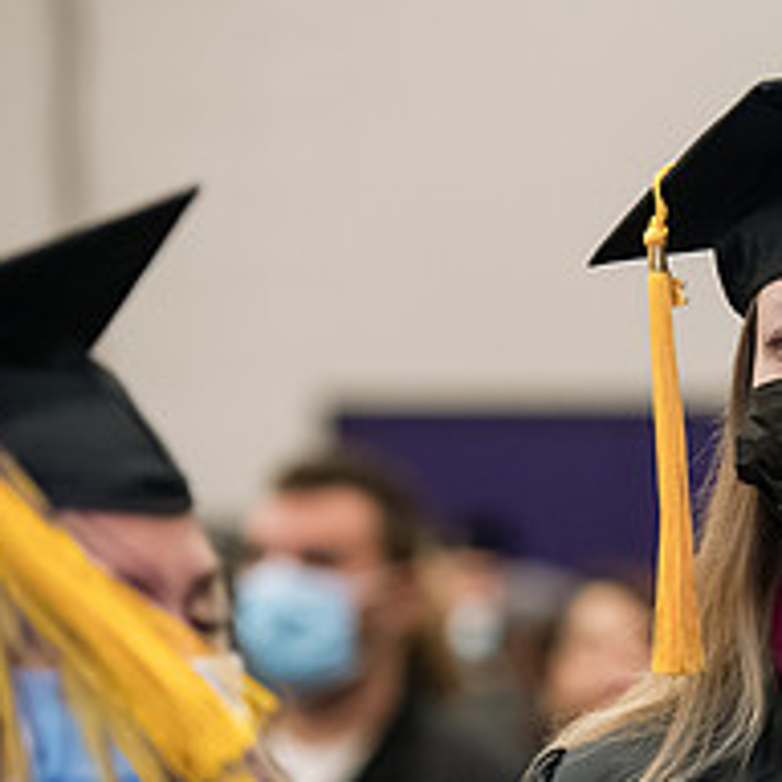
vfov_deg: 5.1
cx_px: 1026
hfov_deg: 5.0
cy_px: 646
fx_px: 8843
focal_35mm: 346
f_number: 3.5
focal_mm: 135
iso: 1600
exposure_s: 1/200
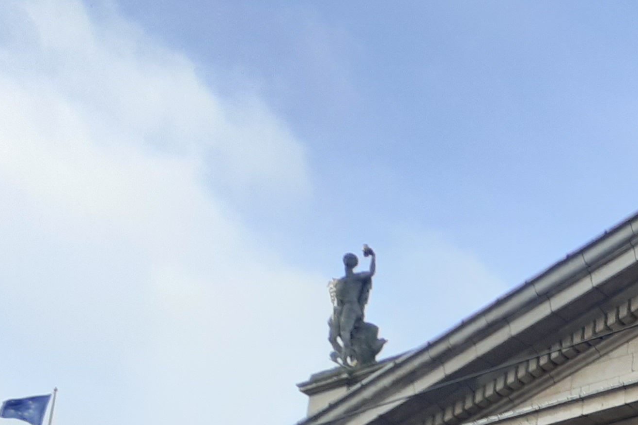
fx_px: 1559
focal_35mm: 88
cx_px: 896
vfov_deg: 14.1
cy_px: 718
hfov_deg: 20.5
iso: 40
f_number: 1.9
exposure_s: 1/348
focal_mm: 3.6
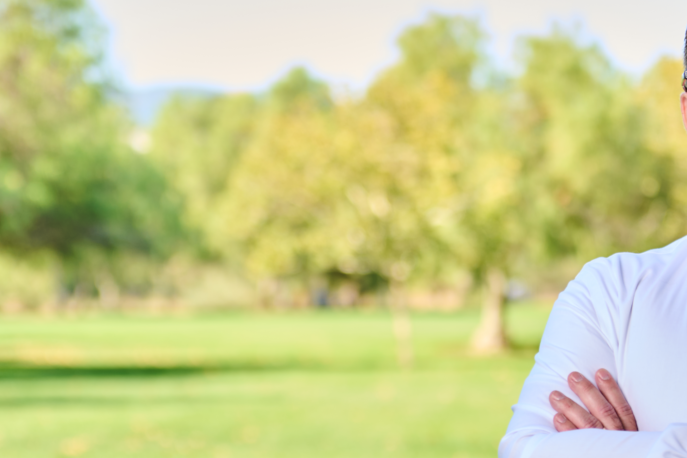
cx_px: 328
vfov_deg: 8.5
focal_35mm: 162
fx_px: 3091
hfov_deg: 12.7
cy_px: 372
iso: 100
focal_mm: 70
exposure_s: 1/200
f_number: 3.2
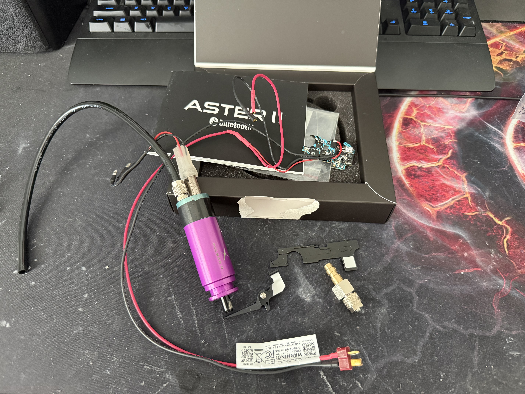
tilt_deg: -57.2
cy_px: 197
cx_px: 262
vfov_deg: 56.8
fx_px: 364
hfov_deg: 71.6
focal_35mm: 24
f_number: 1.78
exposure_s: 1/57
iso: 800
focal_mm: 6.76
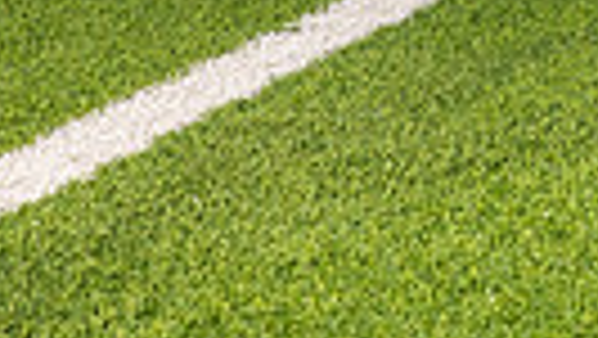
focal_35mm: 213
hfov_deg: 10.0
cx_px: 647
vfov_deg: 5.4
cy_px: -631
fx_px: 3379
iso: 1000
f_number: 7.1
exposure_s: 1/400
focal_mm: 60
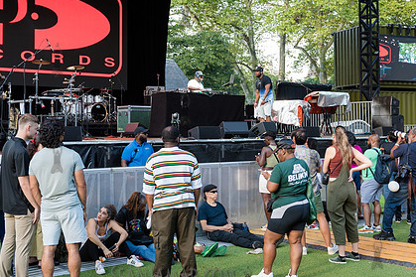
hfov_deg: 41.1
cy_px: 108
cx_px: 185
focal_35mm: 48
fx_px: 554
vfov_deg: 28.0
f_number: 3.5
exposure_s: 1/320
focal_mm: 34
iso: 500
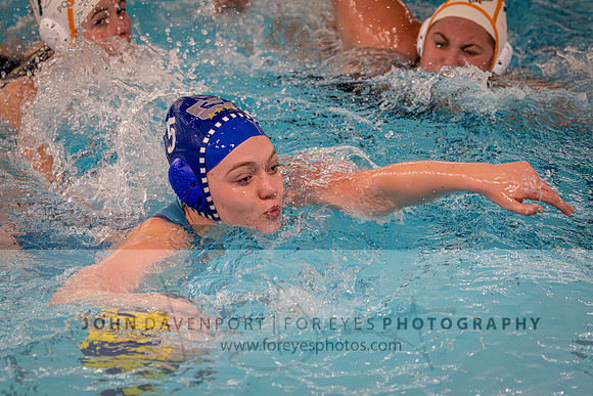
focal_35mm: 150
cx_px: 170
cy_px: 99
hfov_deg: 13.6
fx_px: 2473
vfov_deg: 9.1
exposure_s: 1/1000
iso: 9000
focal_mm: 100
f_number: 4
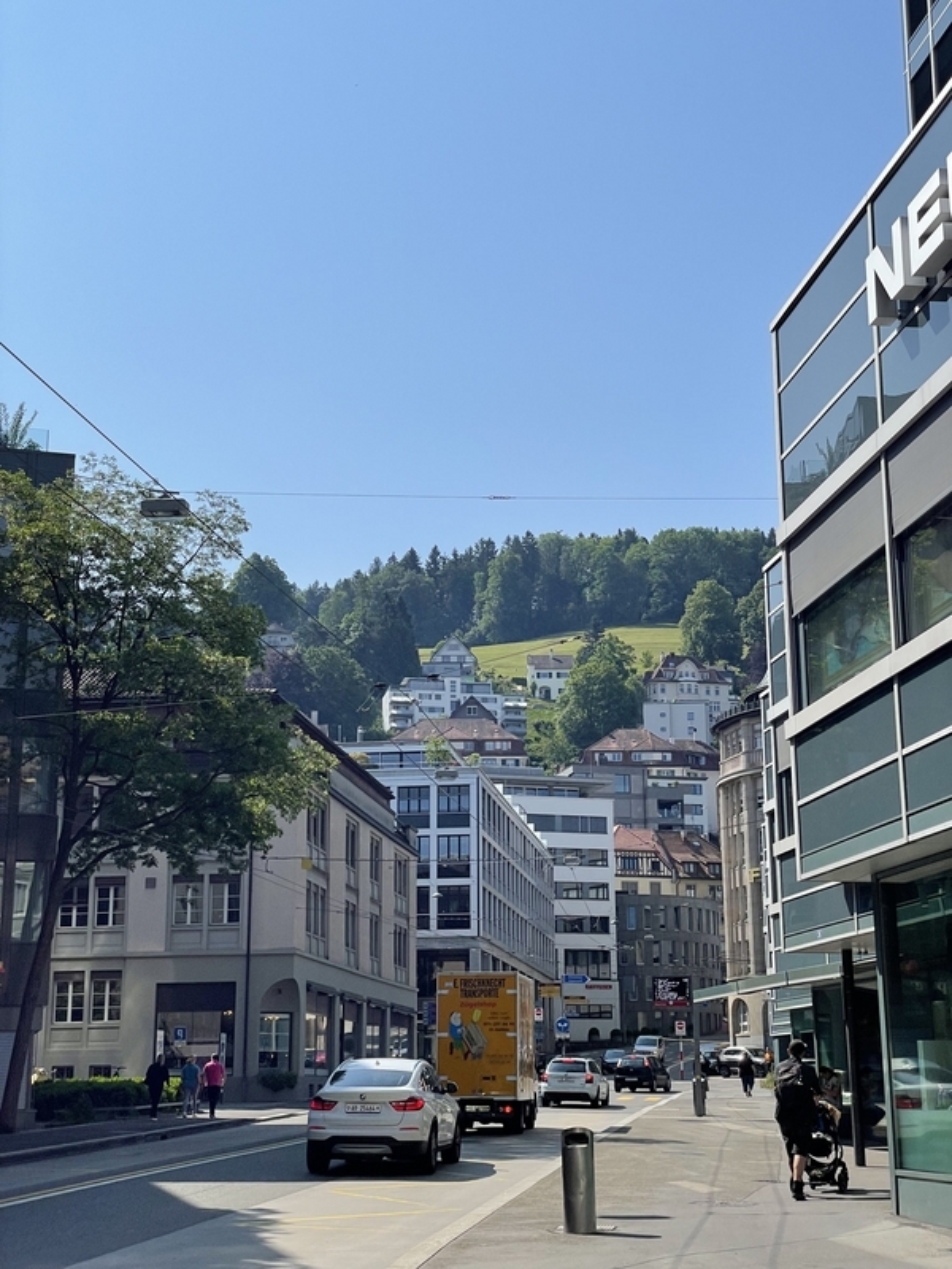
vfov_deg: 36.8
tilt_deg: +13.1
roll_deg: -1.4
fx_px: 1907
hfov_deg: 28.0
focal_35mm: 52
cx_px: 476
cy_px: 634
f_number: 2
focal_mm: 6
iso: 25
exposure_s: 1/2817
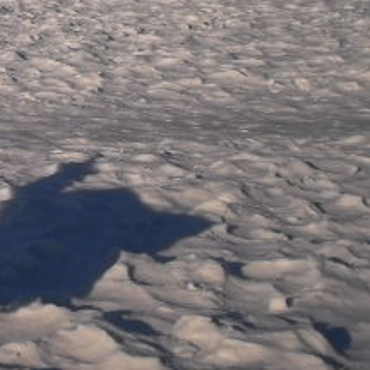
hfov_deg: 14.8
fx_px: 1330
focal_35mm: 110
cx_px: -176
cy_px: 67
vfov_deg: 15.7
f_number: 4.9
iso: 100
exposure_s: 1/2000
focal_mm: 7.4
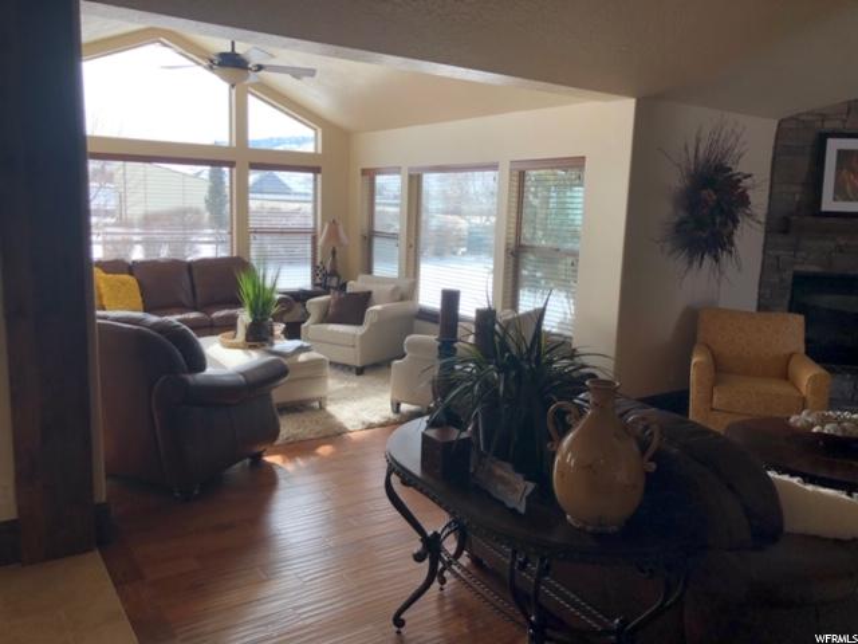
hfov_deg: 63.4
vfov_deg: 49.7
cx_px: 429
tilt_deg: -8.6
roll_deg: -1.3
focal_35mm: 28
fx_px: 694
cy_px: 322
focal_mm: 4
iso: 20
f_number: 1.8
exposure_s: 1/208
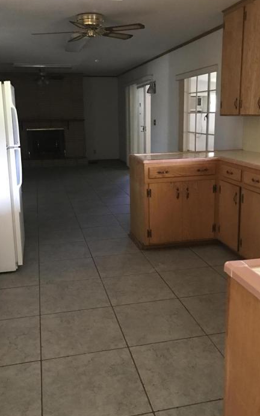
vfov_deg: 58.1
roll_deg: +0.9
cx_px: 122
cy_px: 193
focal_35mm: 33
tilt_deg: -11.1
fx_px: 374
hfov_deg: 38.3
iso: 100
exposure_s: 1/4
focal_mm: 3.99
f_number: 1.8
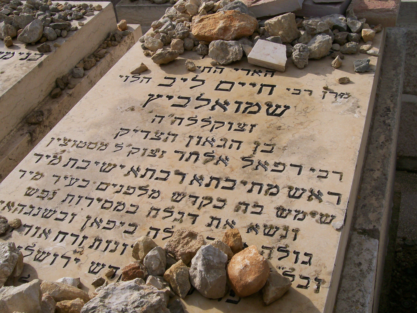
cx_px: 208
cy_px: 156
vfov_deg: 32.2
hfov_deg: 42.1
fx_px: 542
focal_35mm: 45
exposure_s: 1/1036
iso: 80
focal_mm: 7.6
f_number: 5.4
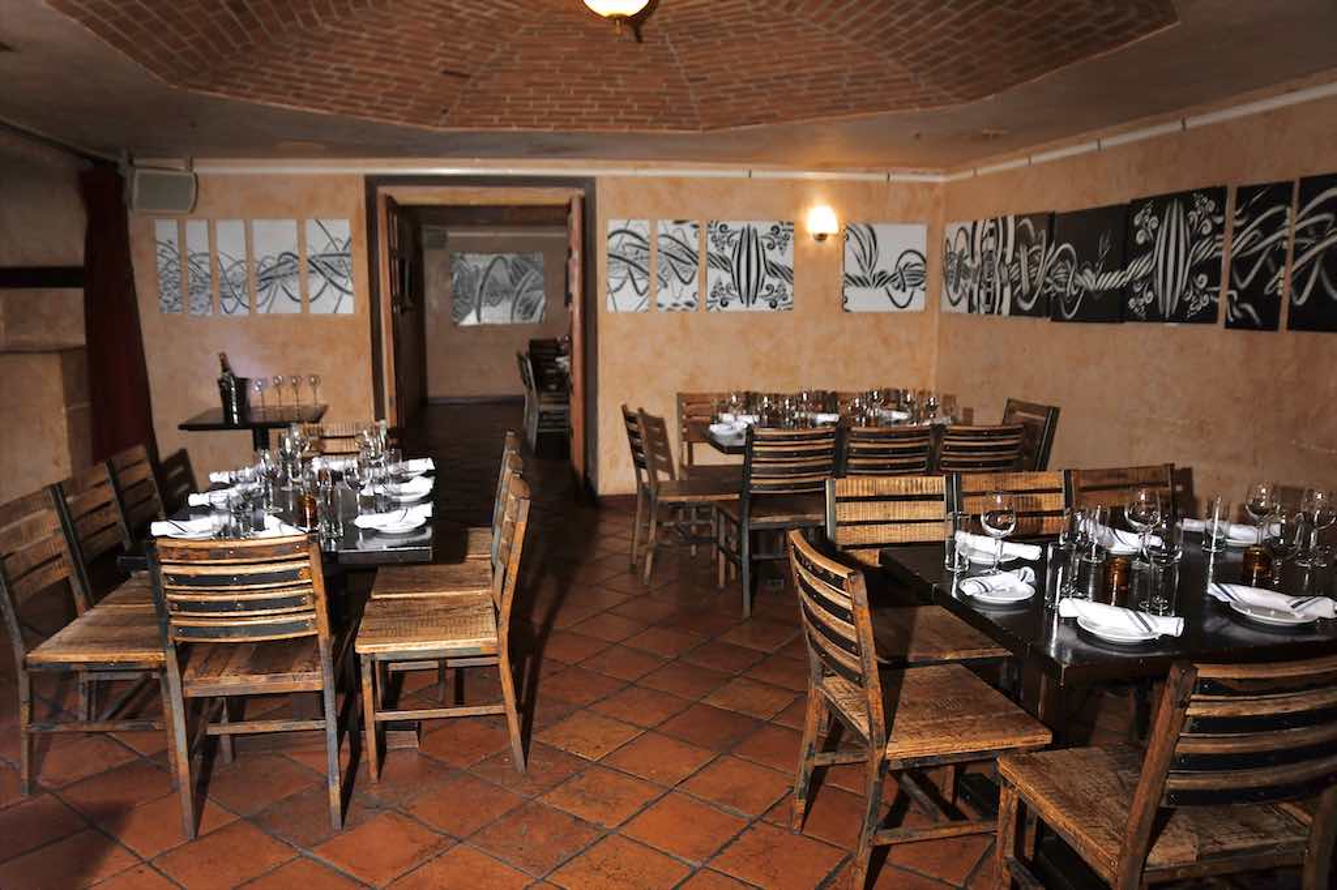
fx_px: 891
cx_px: 668
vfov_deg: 53.1
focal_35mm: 24
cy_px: 445
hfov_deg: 73.8
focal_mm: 16
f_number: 4
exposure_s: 1/100
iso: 1000
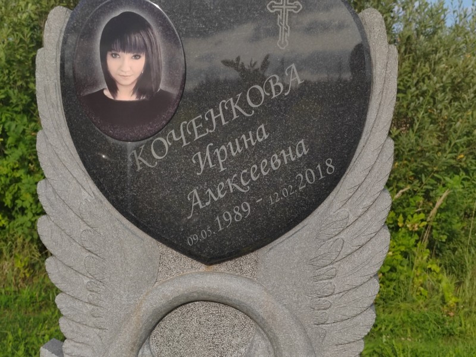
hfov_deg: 34.9
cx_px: 238
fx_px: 756
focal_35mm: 55
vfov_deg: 26.6
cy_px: 178
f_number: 1.9
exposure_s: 1/1100
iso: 100
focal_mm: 5.52
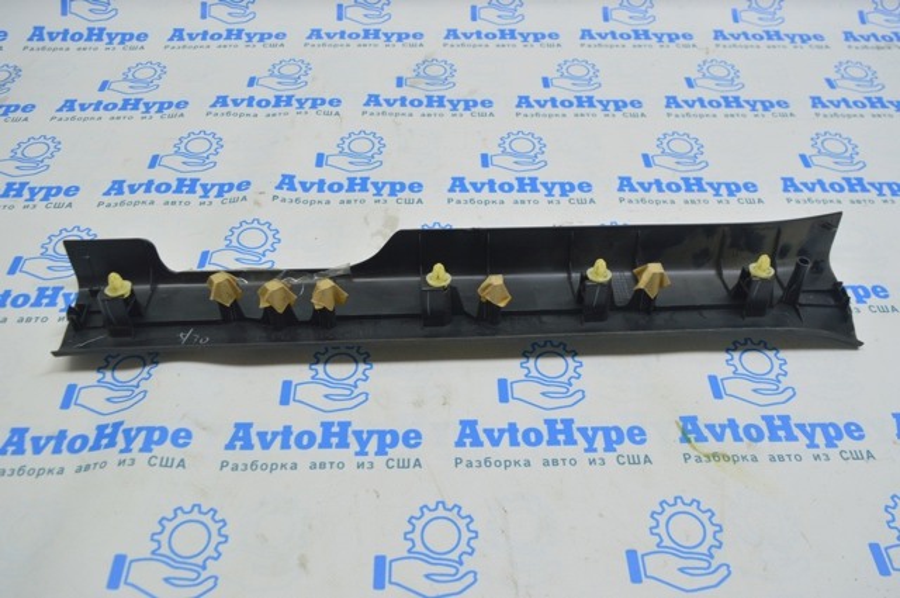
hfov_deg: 62.0
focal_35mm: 30
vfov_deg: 43.5
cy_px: 299
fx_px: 749
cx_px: 450
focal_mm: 20
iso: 400
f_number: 5.6
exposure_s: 1/25
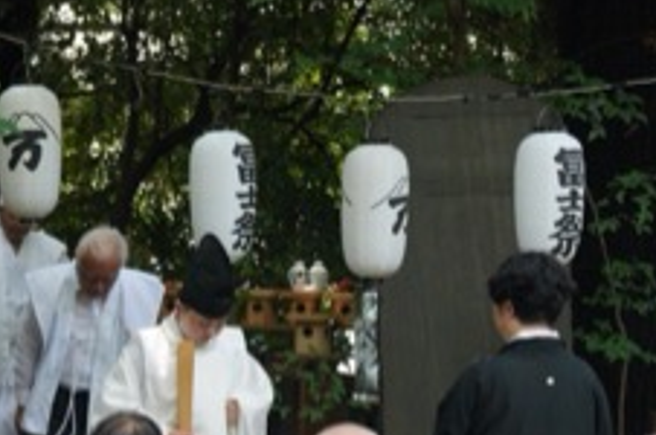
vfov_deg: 11.3
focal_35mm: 119
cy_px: 470
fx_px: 2165
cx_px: 70
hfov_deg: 17.0
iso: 2000
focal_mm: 28
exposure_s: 1/400
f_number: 5.6
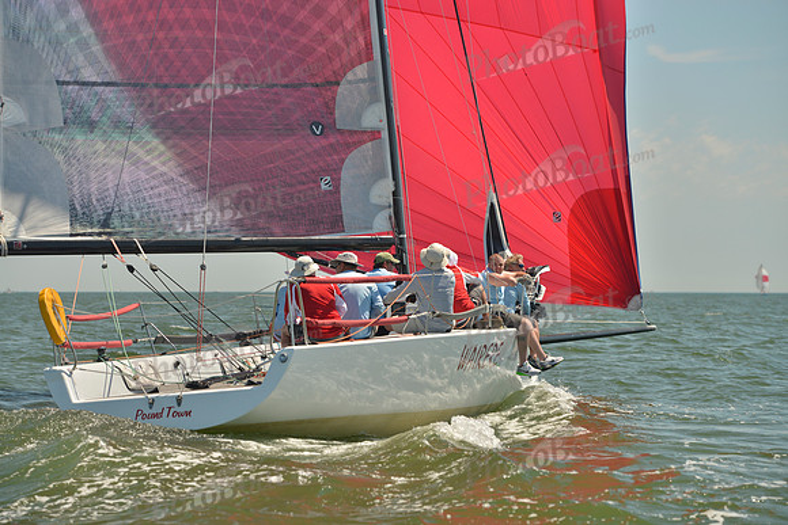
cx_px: 394
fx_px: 2627
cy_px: 262
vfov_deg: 11.4
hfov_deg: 17.1
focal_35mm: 120
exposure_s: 1/800
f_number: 5
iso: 200
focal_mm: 120
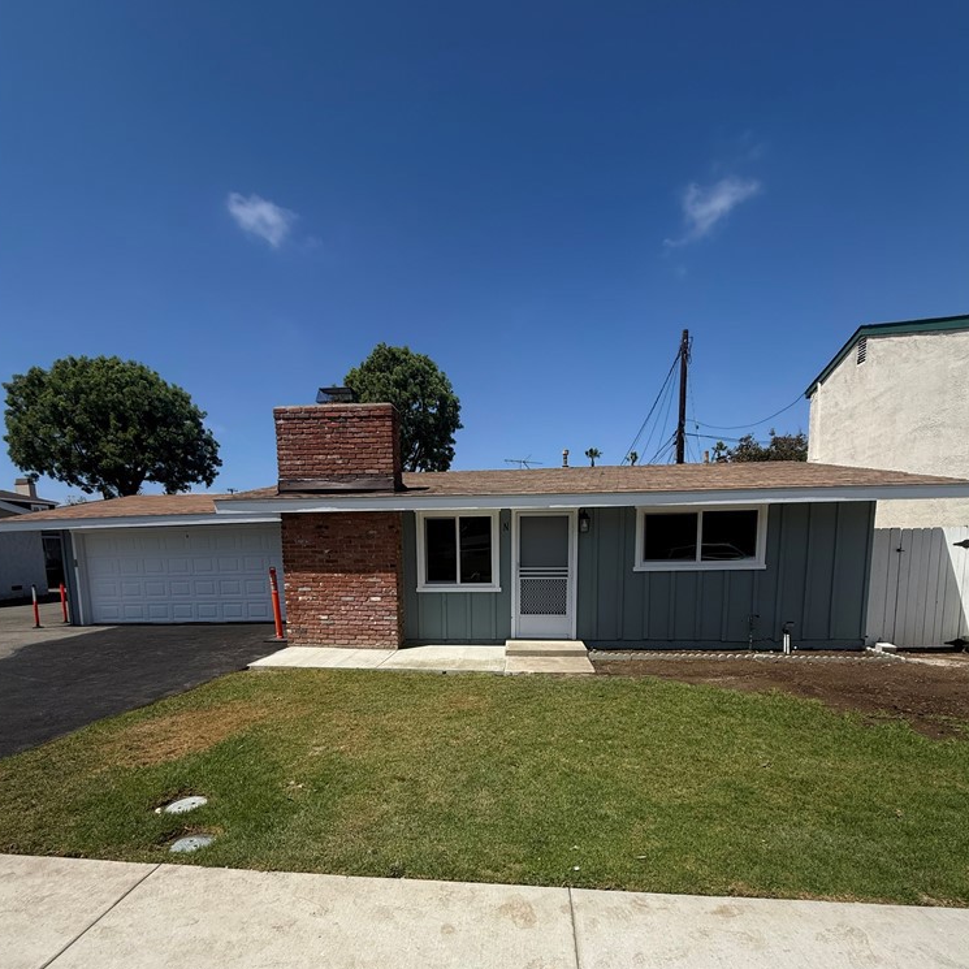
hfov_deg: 84.0
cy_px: 622
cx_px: 480
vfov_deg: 81.9
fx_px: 538
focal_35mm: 17
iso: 50
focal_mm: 2.22
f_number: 2.2
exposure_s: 1/3460
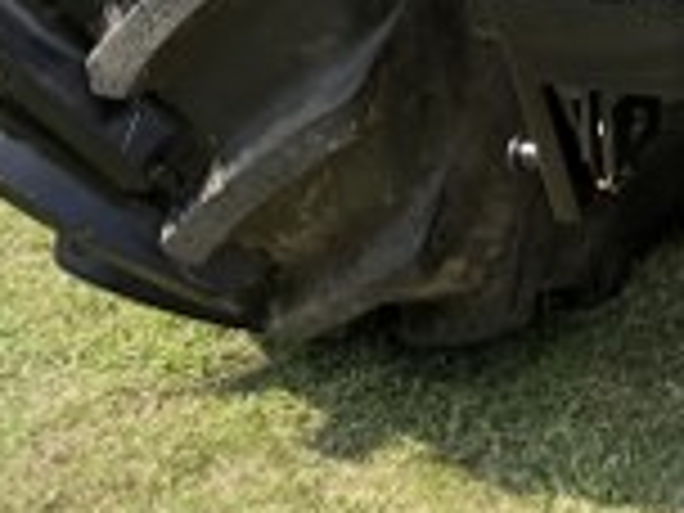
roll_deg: -1.0
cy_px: -747
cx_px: 1274
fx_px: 2490
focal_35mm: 126
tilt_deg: -3.6
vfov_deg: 10.1
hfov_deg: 13.8
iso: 100
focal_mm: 6.76
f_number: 1.78
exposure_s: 1/1689
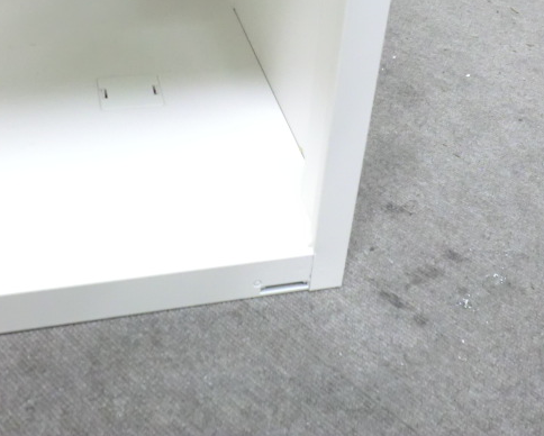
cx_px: 272
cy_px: 167
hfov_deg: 38.0
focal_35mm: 49
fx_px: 790
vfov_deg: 30.8
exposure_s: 1/20
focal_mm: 6.9
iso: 800
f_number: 3.9
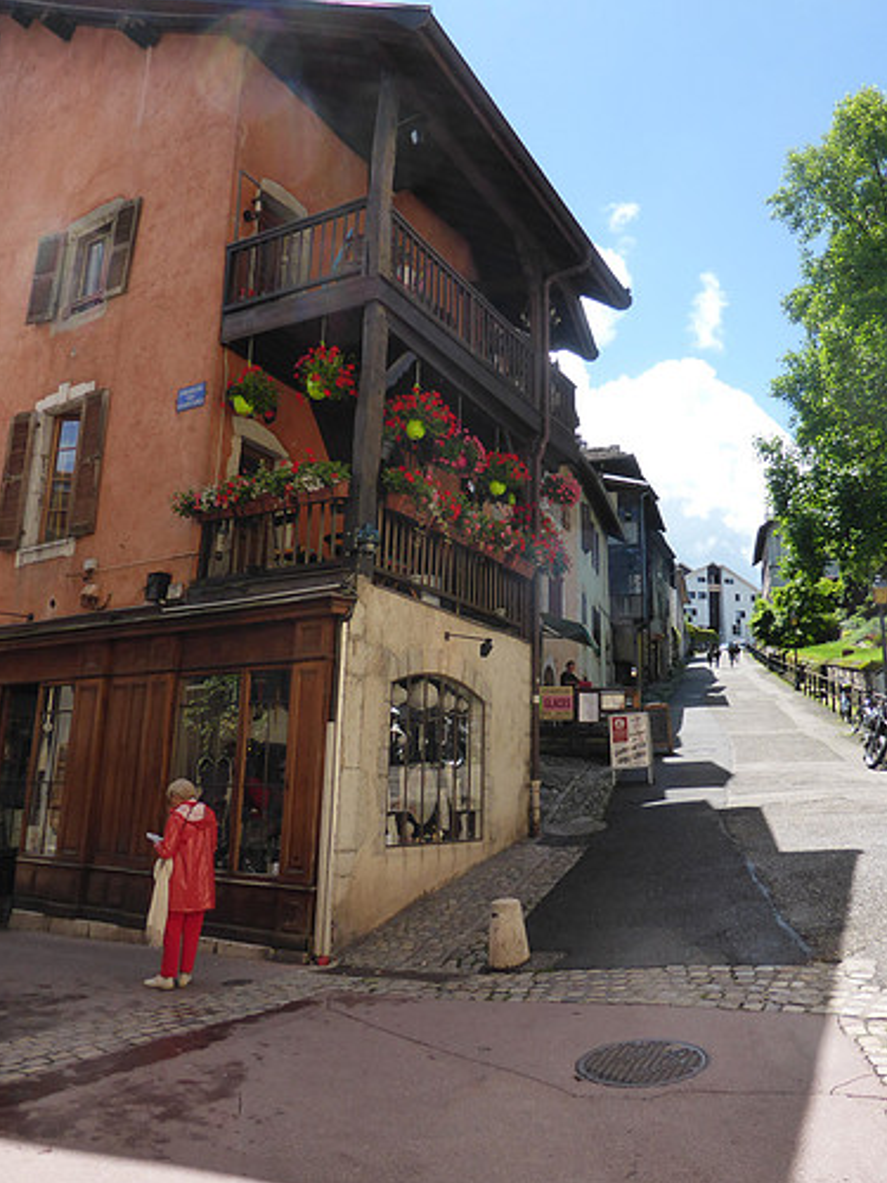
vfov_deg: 61.5
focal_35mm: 29
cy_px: 535
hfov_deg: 48.1
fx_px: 991
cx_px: 496
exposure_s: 1/800
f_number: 3.3
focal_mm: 4.3
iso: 160
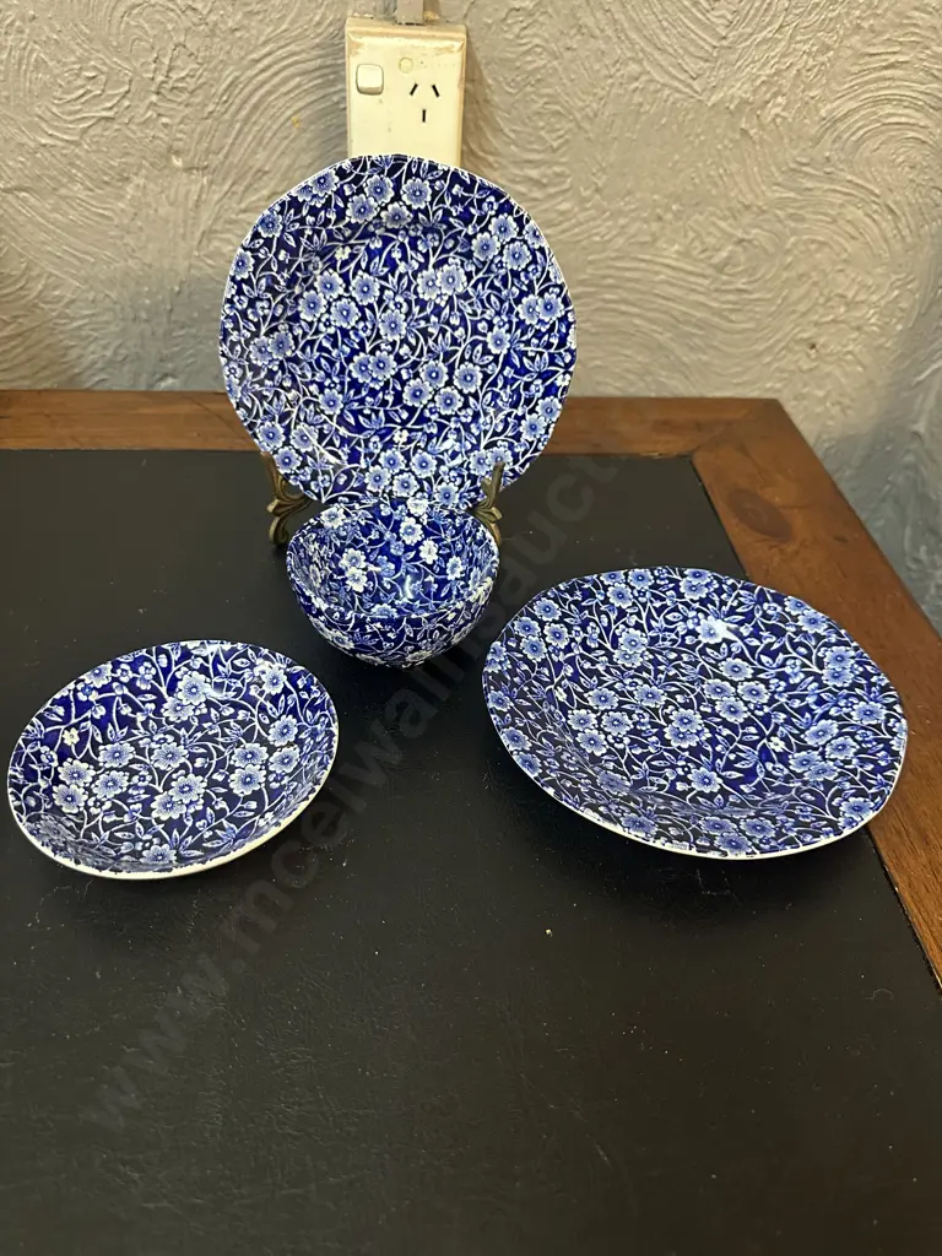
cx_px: 471
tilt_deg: -39.9
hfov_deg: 56.8
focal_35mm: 24
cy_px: 628
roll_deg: -3.7
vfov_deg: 71.6
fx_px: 871
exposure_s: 1/50
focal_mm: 6.86
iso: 400
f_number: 1.78
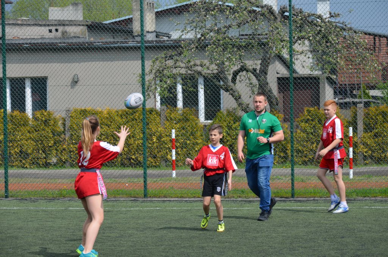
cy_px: 128
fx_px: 1694
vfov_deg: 8.7
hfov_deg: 13.1
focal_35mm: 158
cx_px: 194
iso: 100
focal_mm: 105
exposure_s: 1/320
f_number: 9
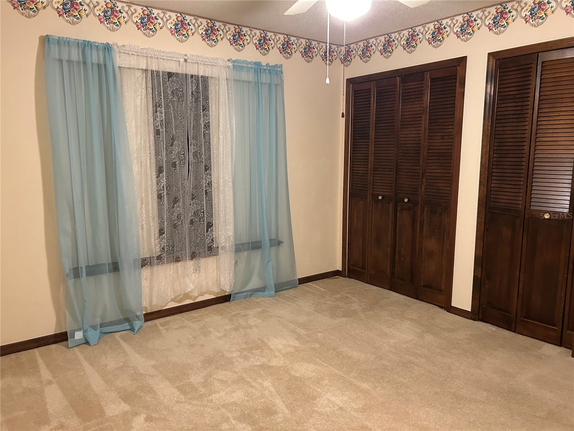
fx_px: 431
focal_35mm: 26
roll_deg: +0.7
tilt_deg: -7.6
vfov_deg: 53.1
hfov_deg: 67.3
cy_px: 216
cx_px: 287
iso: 500
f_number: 1.5
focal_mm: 5.7
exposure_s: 1/40
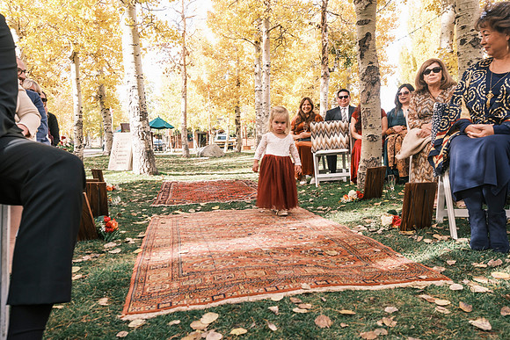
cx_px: 255
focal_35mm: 27
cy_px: 170
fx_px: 383
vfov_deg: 48.0
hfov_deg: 67.4
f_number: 4.5
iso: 160
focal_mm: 18
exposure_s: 1/125
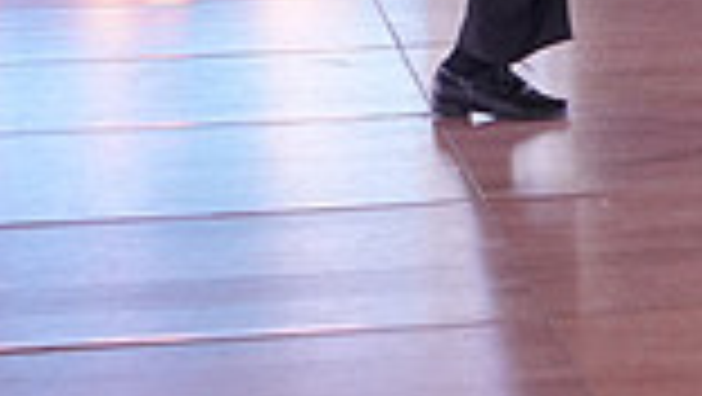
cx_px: 940
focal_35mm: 203
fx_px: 3781
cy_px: -425
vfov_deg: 5.8
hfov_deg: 10.4
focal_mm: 35
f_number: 4
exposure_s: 1/400
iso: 2000
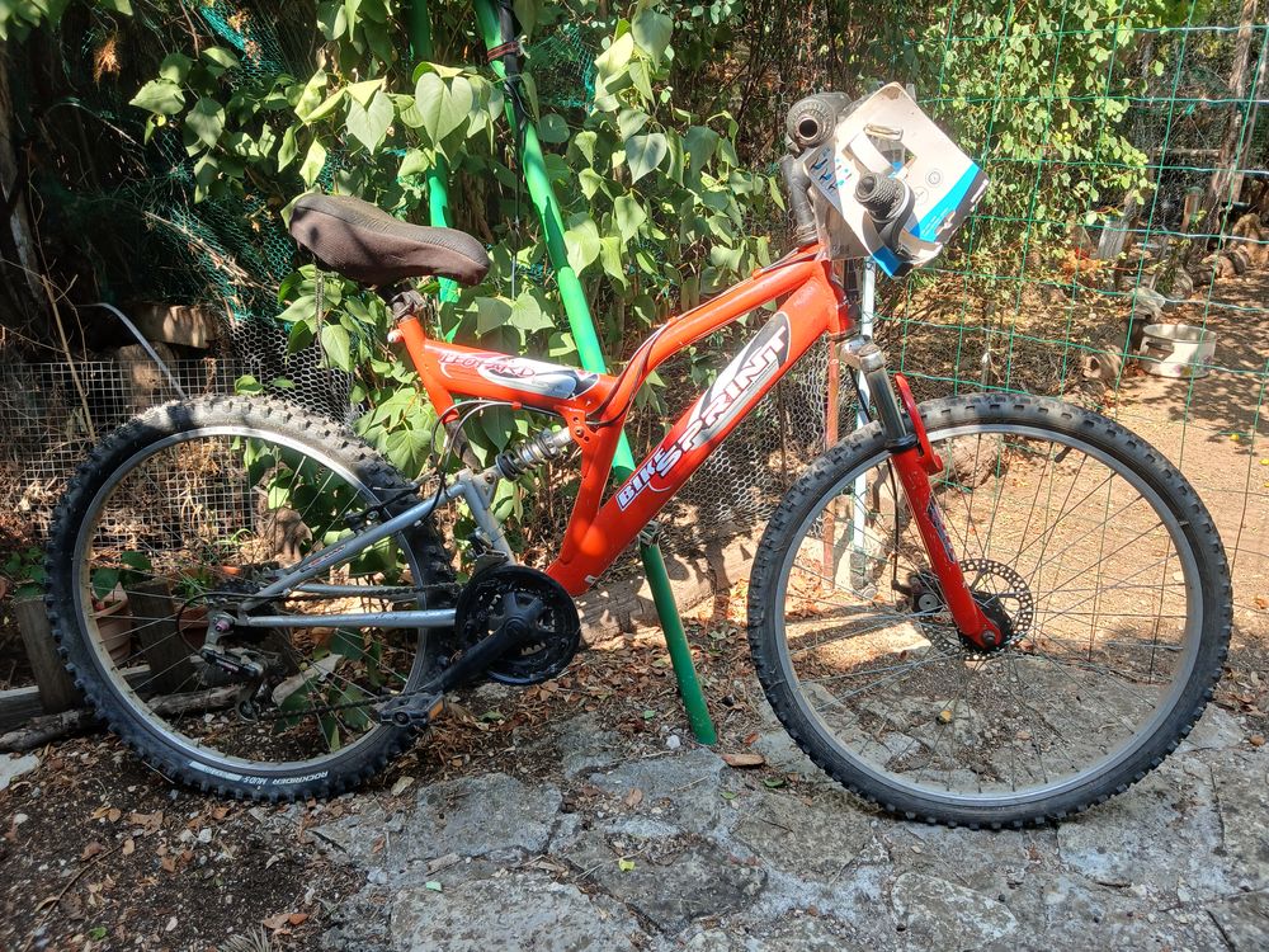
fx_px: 990
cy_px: 476
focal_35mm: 27
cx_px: 634
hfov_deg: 65.3
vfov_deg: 51.4
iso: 25
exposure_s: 1/100
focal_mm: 3.98
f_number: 1.8
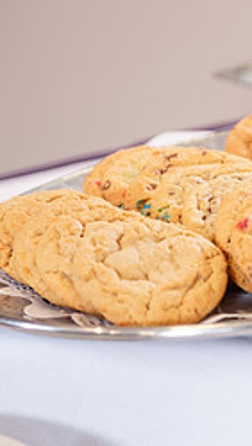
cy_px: 244
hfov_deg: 7.0
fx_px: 2015
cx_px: 447
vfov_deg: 12.6
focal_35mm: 170
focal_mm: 70
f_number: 3.2
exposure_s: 1/160
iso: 400
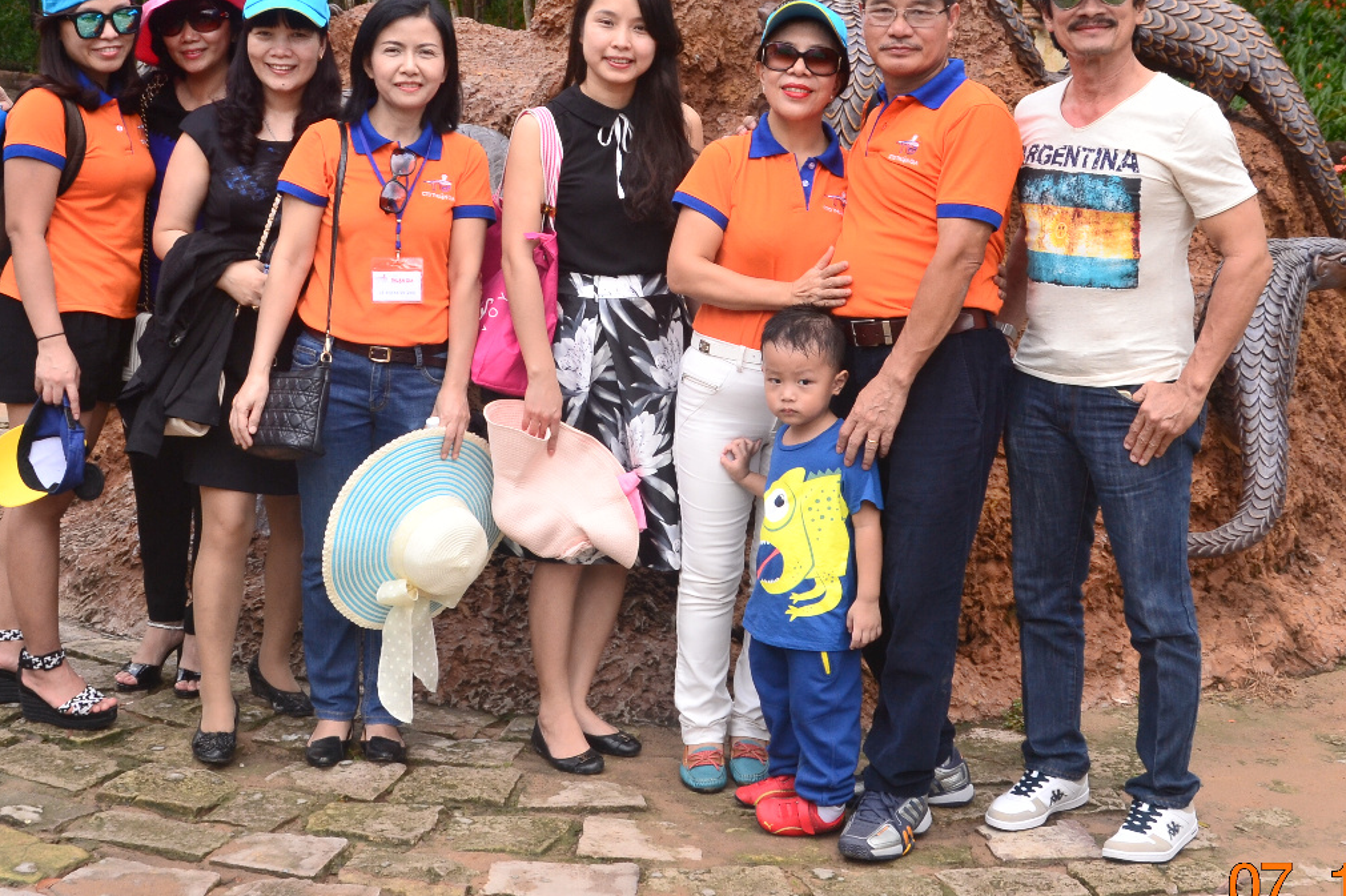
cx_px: 688
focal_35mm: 57
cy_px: 285
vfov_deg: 23.6
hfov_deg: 35.1
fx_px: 2130
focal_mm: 24
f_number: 10
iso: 200
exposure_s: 1/100
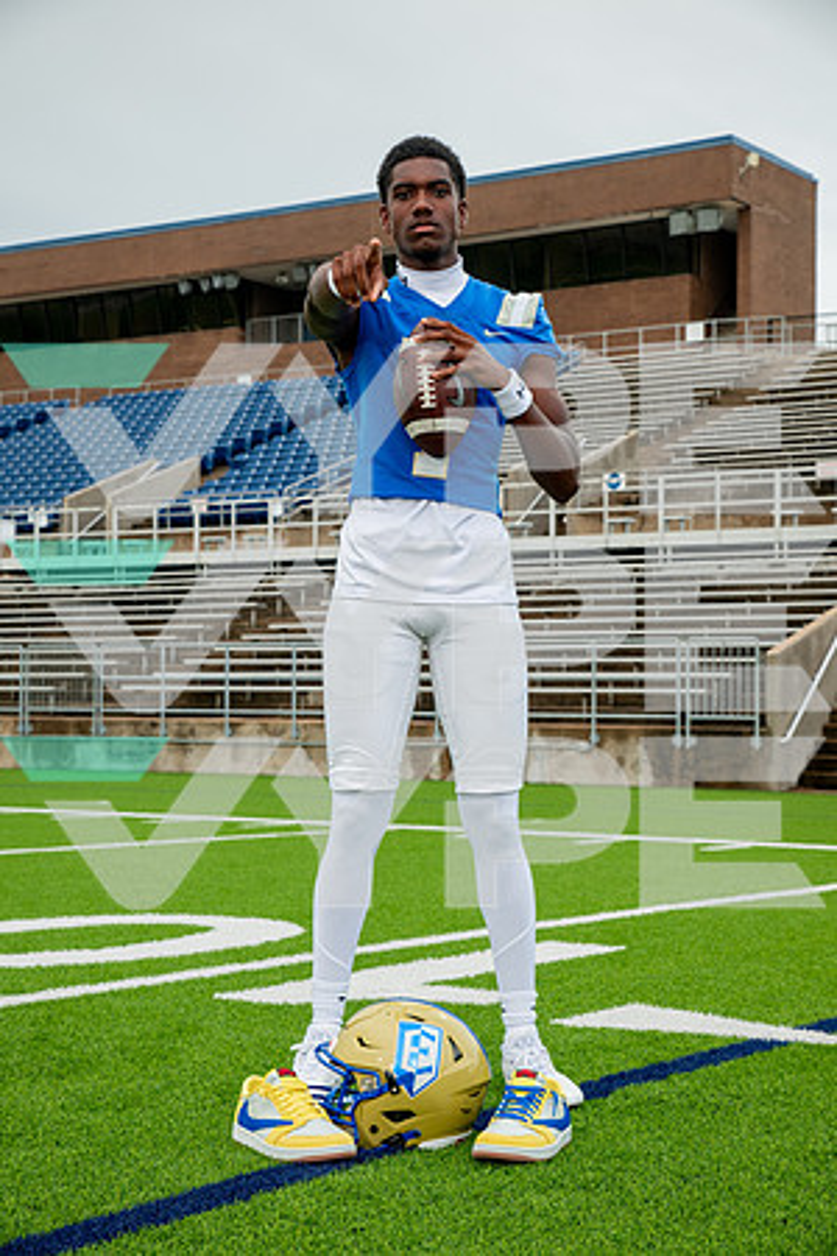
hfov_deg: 21.9
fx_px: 2162
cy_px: 628
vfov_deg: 32.4
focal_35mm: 62
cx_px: 418
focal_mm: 62
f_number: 7.1
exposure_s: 1/320
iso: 200
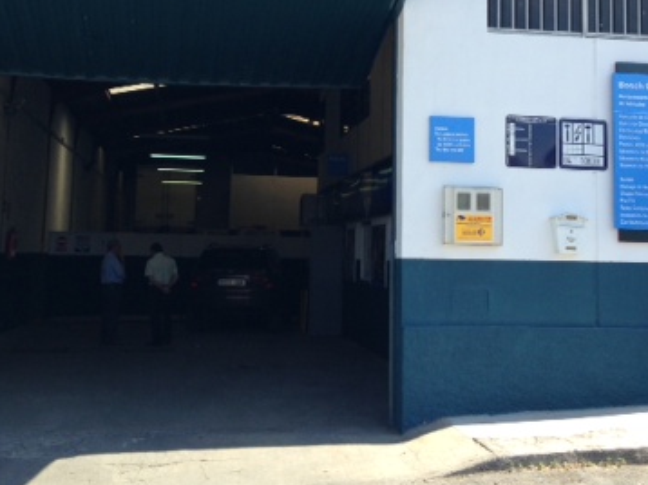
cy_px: 116
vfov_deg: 24.5
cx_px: 342
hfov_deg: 32.7
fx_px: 1104
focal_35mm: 59
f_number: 2.4
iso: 50
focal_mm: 4.13
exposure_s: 1/547
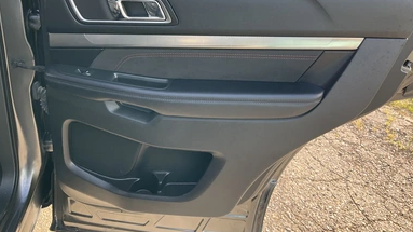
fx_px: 361
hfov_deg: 59.5
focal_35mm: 33
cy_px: 83
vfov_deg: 35.3
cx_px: 201
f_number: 1.8
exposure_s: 1/122
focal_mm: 3
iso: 32
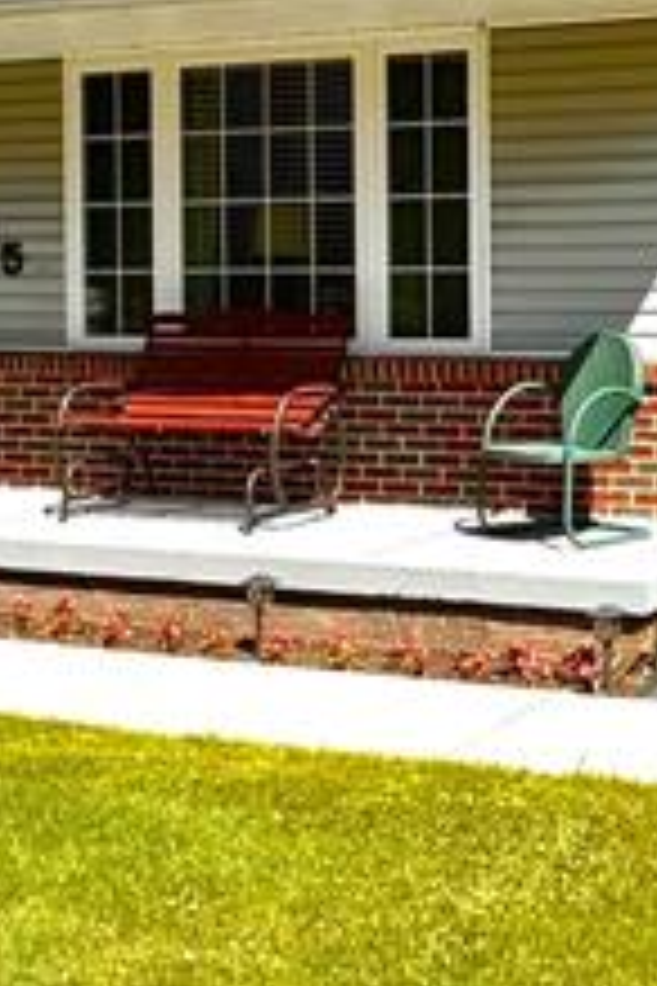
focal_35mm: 68
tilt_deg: -1.3
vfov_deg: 29.3
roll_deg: +1.0
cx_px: 562
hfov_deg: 19.7
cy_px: 279
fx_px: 1861
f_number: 2.2
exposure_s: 1/1420
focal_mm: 2.22
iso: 50
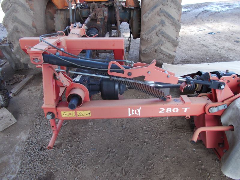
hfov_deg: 67.3
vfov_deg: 53.1
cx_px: 120
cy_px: 90
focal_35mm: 26
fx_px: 180
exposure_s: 1/80
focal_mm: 4.6
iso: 80
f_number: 3.2
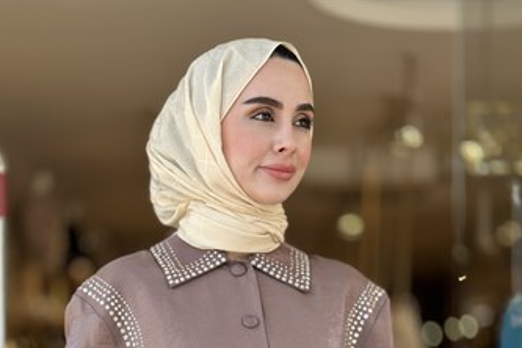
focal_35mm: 78
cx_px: 232
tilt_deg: -2.0
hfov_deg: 26.0
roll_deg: -1.1
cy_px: 403
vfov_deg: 16.8
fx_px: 1131
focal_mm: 6.86
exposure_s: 1/339
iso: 80
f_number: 1.78
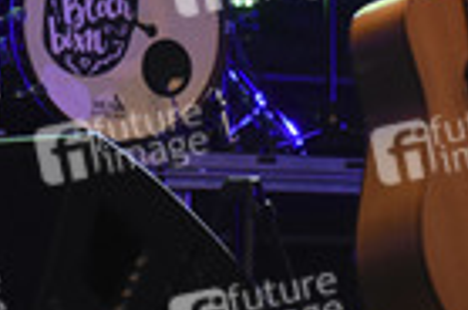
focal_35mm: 205
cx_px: 503
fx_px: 2659
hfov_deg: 10.0
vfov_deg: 6.6
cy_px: -108
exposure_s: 1/160
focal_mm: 42
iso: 1250
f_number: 4.5
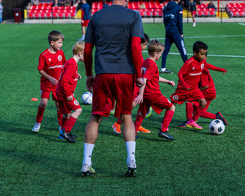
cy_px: 96
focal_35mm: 121
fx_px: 876
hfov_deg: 15.9
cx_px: 121
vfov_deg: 12.8
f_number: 4
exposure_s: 1/2000
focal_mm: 70
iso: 400
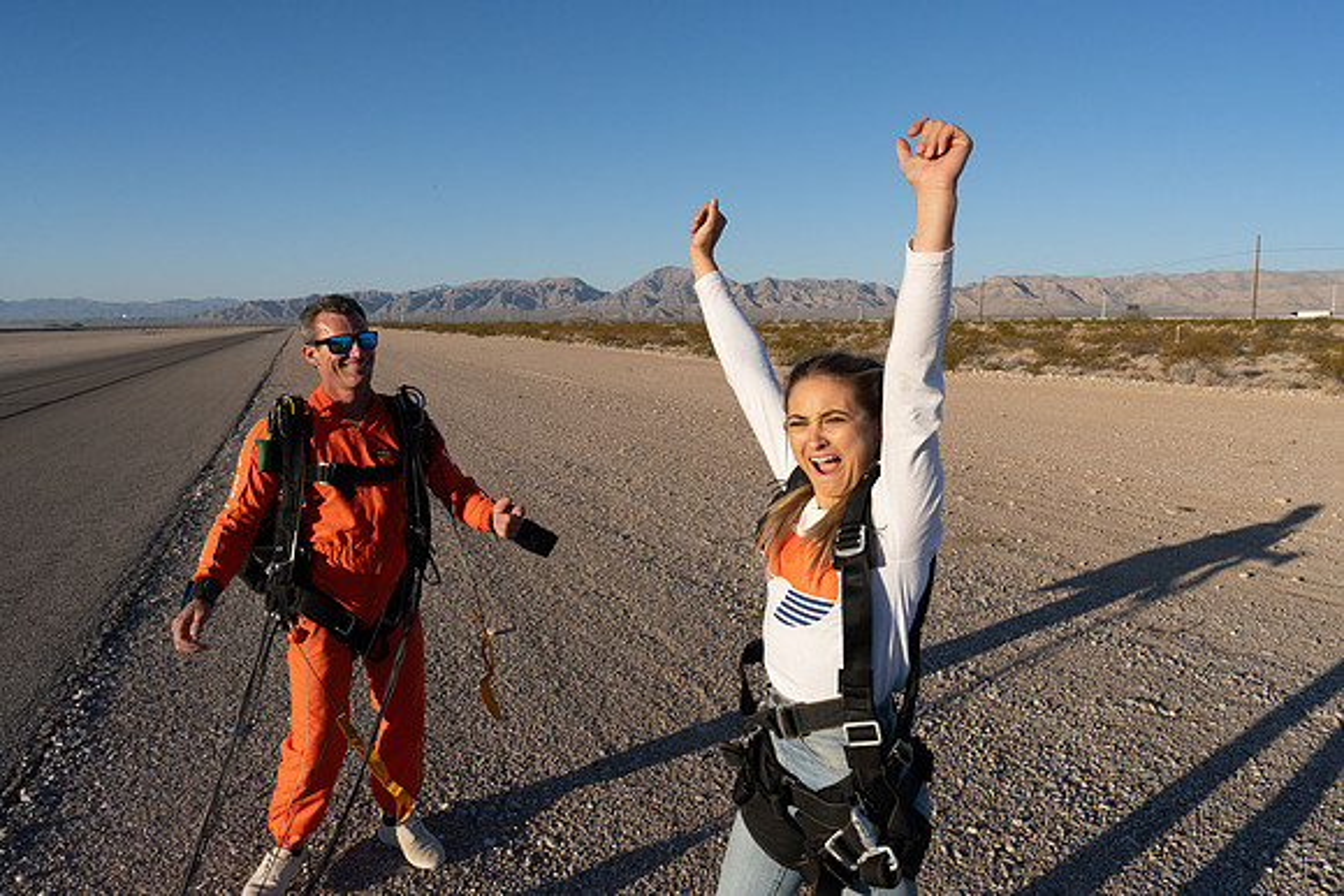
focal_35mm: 24
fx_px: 896
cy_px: 448
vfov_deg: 53.2
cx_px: 672
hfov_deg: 73.7
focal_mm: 24
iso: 800
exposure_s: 1/2000
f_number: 9
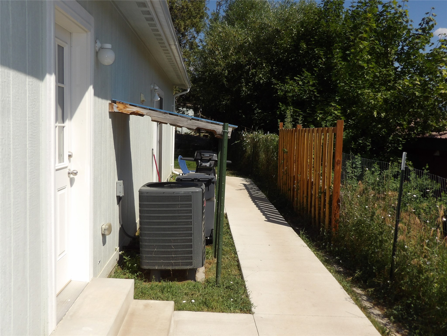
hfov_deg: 55.4
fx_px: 426
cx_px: 224
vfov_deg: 42.9
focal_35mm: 33
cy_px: 168
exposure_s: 1/631
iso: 100
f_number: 5
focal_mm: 5.9
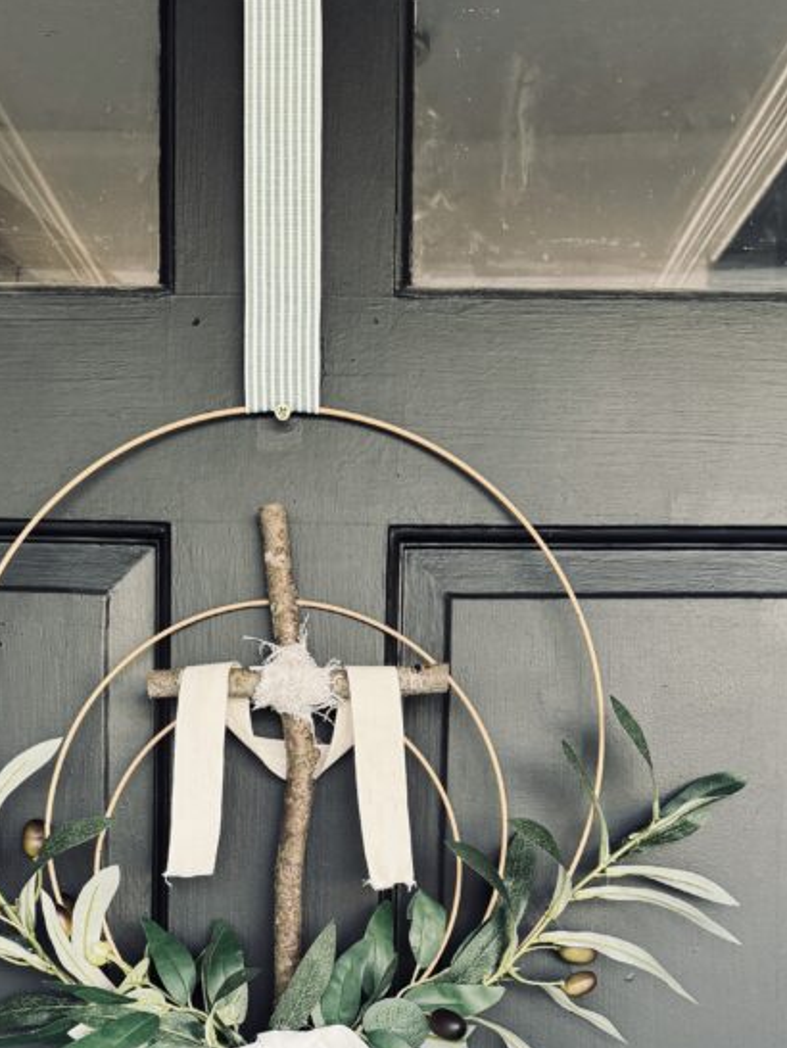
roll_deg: -0.9
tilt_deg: -4.6
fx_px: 1363
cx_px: 299
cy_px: 850
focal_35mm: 45
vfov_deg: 40.2
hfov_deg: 32.1
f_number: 1.78
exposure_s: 1/76
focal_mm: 6.76
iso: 200
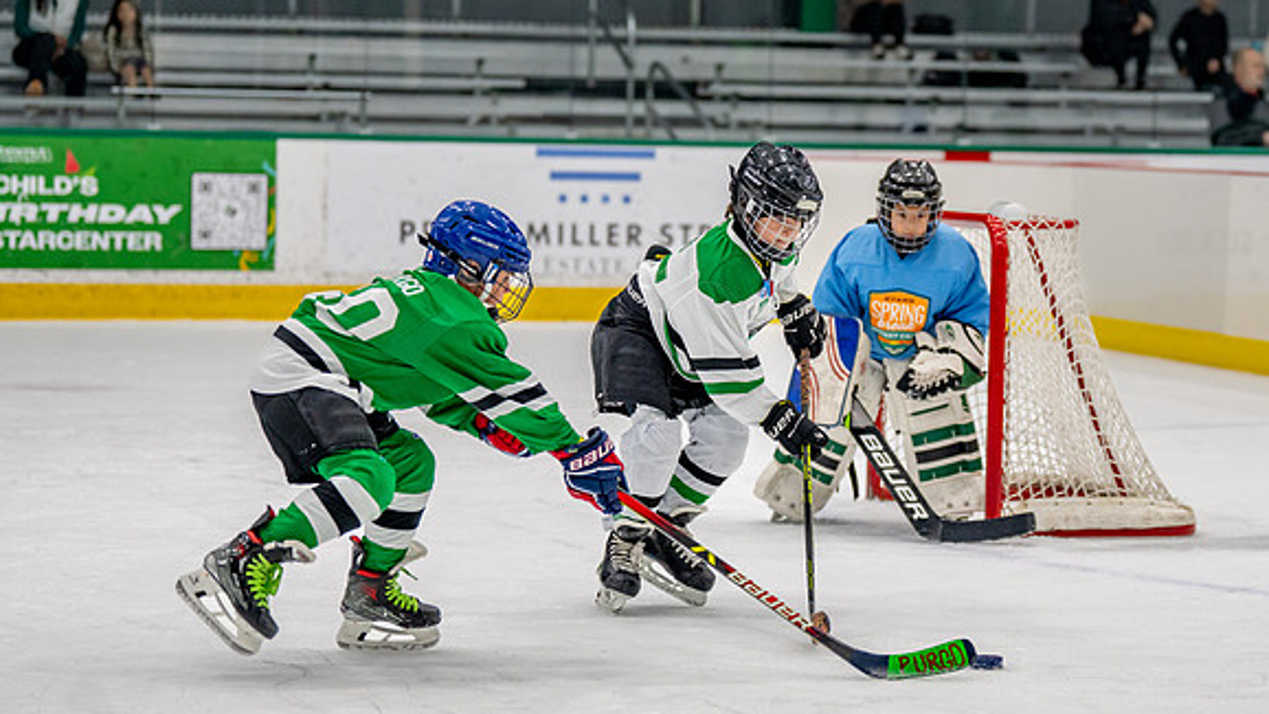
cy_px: 314
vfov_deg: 9.0
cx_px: 807
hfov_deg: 16.0
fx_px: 4509
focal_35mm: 134
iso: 1000
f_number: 2.8
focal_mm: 95
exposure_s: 1/1250
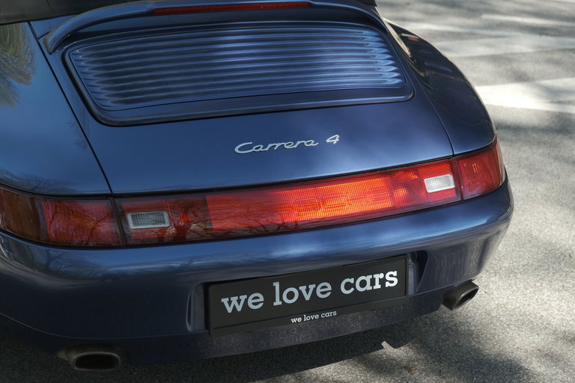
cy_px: 192
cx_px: 288
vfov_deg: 21.2
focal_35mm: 64
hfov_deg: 31.4
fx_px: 1022
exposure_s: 1/250
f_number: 4
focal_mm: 42.5
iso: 400
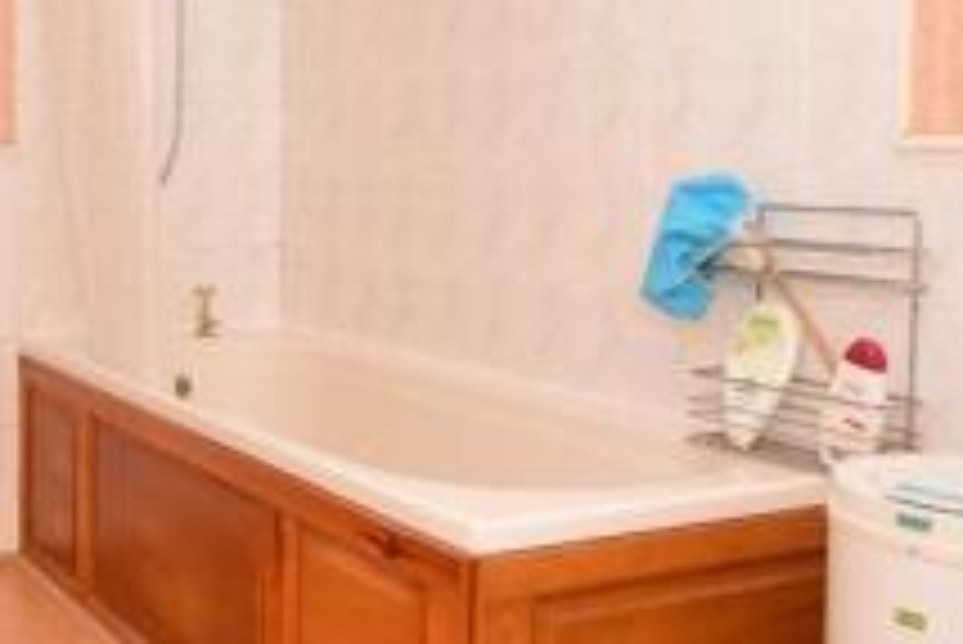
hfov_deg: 40.1
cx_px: 130
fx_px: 1231
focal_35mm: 46
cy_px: 187
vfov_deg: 29.0
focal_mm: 10
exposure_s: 1/100
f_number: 8
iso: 400
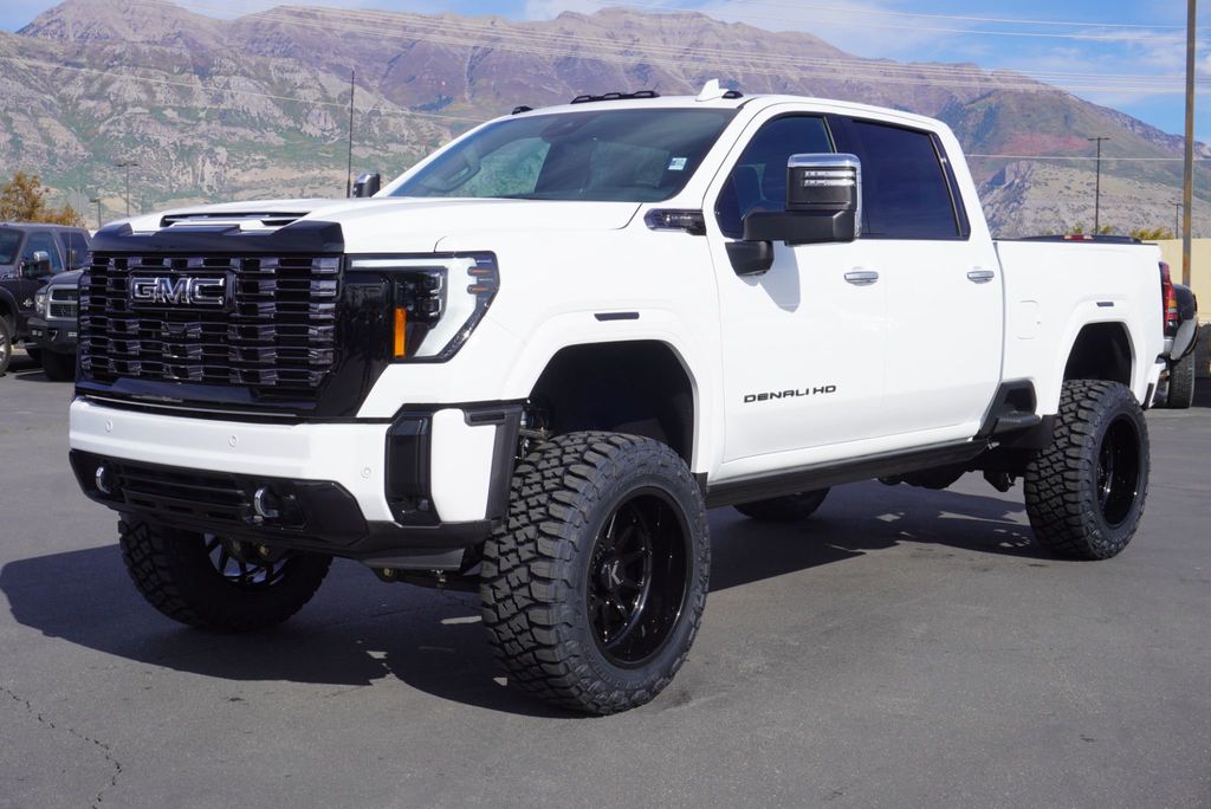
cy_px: 404
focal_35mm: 50
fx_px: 1666
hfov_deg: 39.9
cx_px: 606
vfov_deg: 27.3
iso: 100
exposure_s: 1/200
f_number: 11
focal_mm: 33
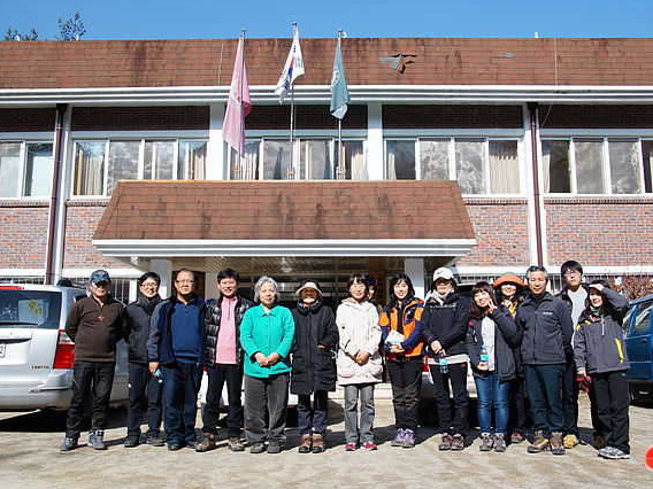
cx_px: 337
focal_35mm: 35
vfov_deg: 41.2
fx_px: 652
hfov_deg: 53.2
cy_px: 243
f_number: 5.6
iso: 400
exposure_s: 1/1600
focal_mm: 21
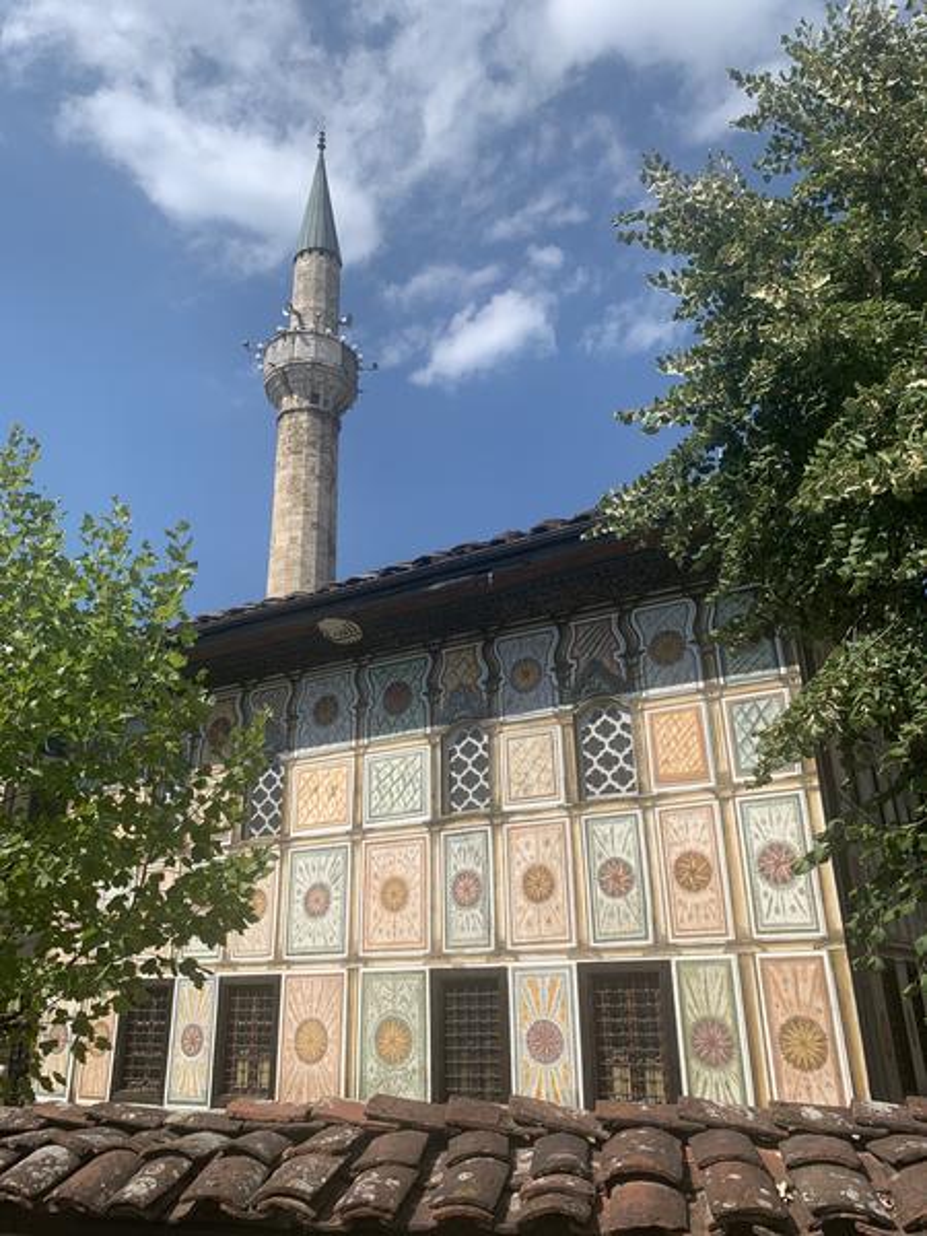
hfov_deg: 53.1
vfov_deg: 67.3
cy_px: 618
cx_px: 464
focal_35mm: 26
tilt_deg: +23.3
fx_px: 928
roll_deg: +0.8
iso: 25
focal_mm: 4.25
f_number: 1.8
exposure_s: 1/2833
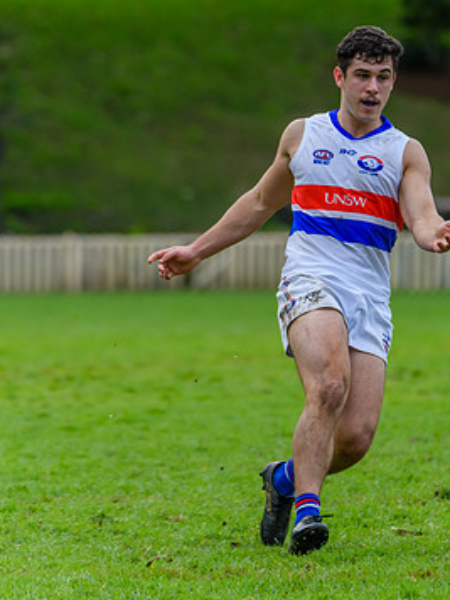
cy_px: 253
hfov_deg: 2.3
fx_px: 10972
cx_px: 395
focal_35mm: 633
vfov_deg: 3.1
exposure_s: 1/1600
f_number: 6
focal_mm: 360
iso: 2000
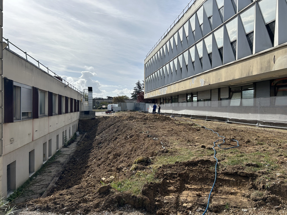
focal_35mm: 26
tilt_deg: -0.6
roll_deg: -0.6
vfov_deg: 53.1
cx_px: 144
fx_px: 216
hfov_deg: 67.3
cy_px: 108
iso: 50
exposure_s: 1/8000
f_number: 1.5
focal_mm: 5.7
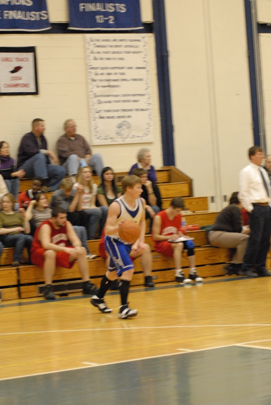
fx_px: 1351
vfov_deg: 17.0
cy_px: 202
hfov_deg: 11.5
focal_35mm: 120
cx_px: 136
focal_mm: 80
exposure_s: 1/60
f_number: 4
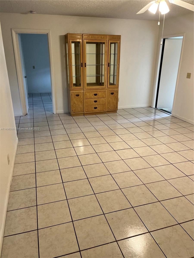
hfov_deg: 53.1
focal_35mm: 26
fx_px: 194
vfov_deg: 67.3
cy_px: 129
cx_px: 97
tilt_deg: -20.0
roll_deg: +0.8
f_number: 1.6
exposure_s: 1/60
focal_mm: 5.1
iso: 100
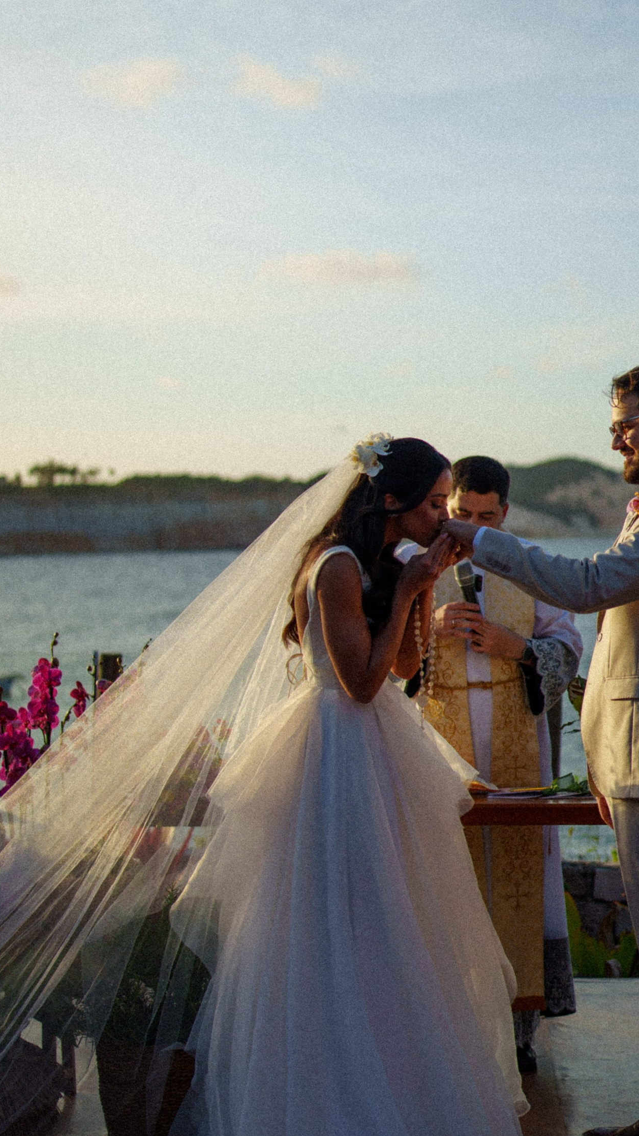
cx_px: 493
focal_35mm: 63
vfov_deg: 33.3
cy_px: 488
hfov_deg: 19.0
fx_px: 1898
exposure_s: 1/5000
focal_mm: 35
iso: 125
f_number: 1.4
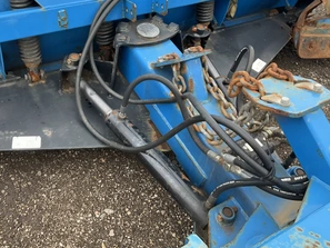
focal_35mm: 39
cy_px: 91
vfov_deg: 36.6
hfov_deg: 47.6
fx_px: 372
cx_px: 137
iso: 25
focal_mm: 3
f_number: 1.8
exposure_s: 1/122
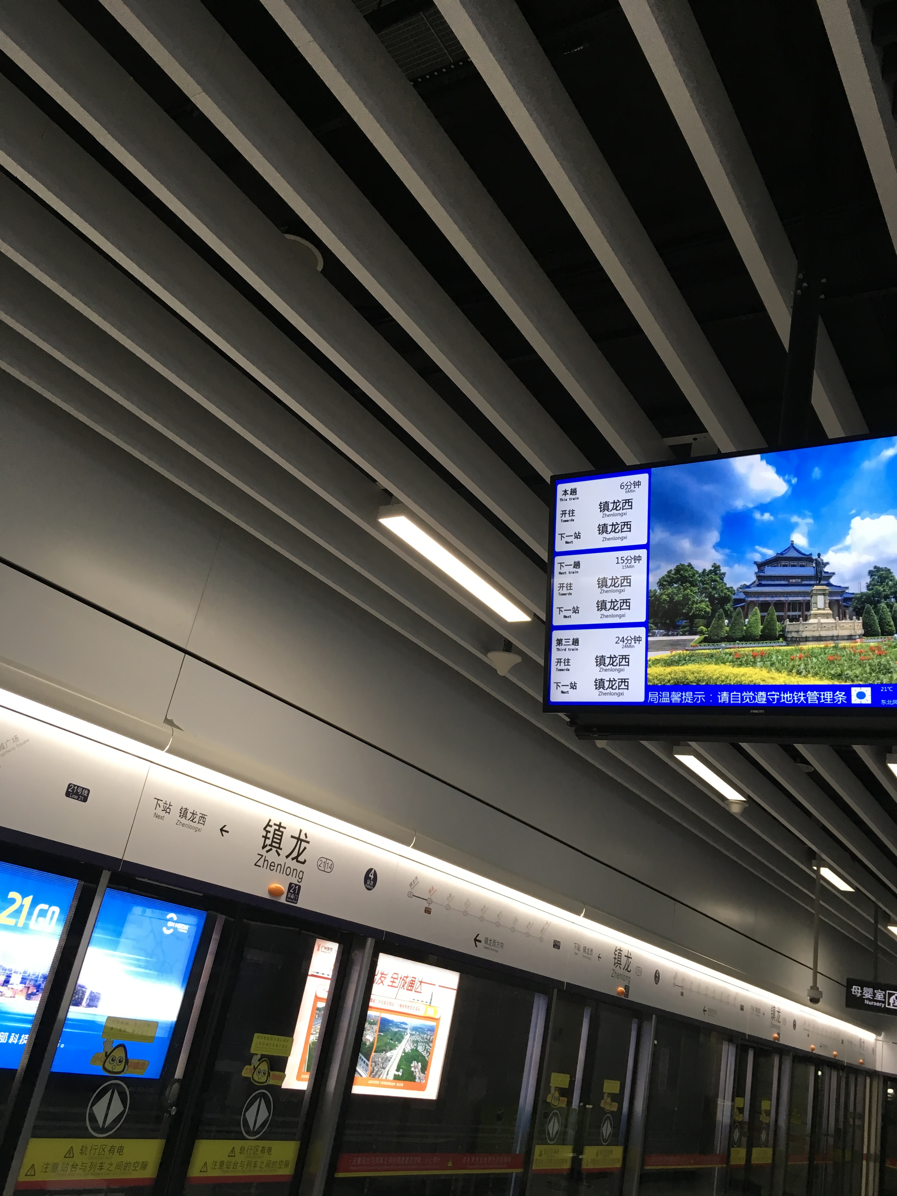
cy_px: 598
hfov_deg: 48.2
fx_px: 1002
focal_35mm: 29
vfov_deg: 61.7
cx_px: 448
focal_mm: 4.15
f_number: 2.2
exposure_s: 1/33
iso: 40
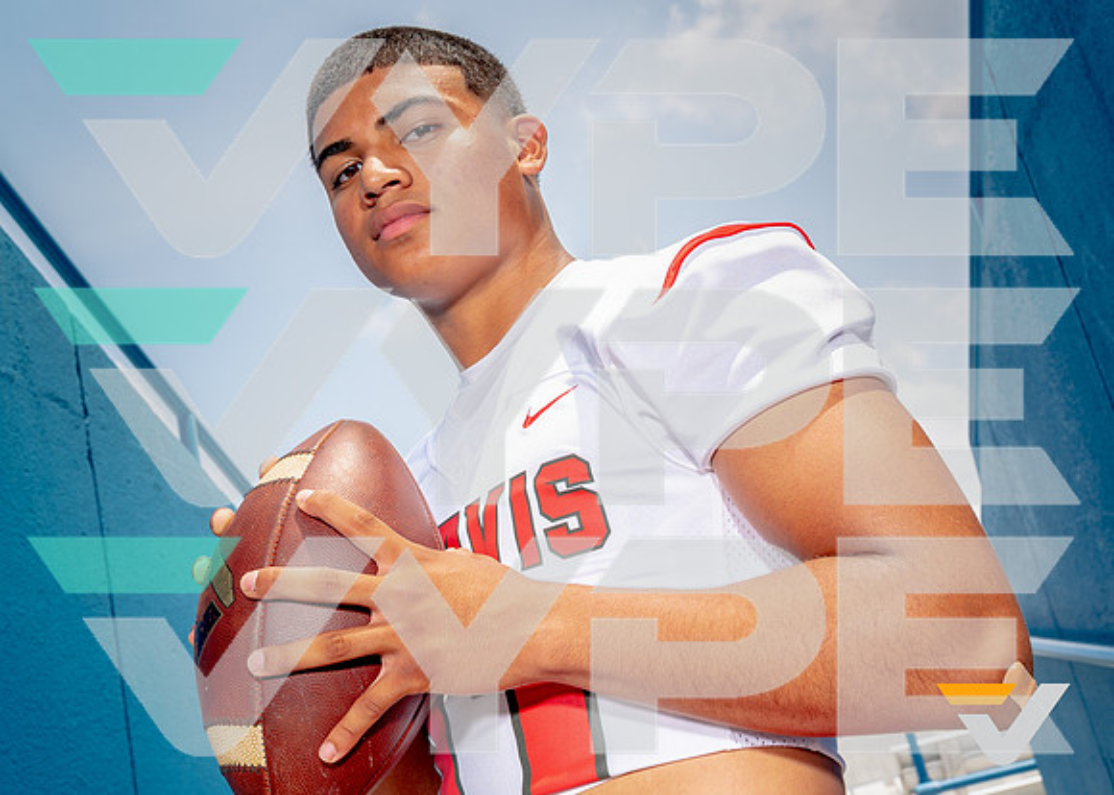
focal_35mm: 42
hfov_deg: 45.7
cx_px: 585
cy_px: 378
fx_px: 1321
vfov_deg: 33.5
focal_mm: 38
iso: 100
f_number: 9.5
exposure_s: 1/125
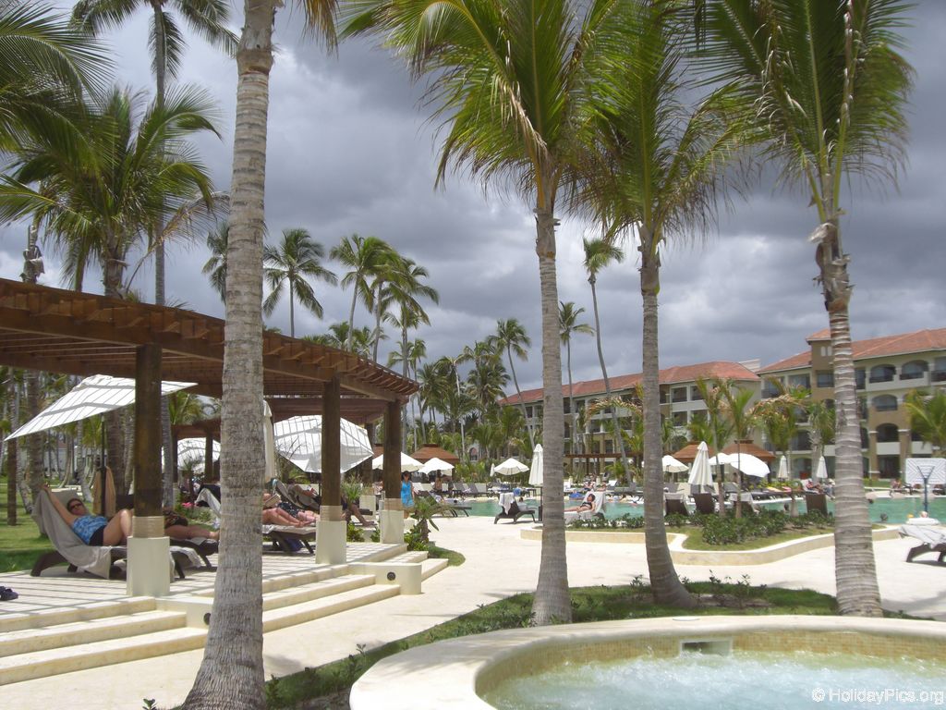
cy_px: 355
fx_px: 1038
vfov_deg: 37.7
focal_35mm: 38
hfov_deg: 49.0
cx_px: 473
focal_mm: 6.2
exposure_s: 1/200
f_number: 8
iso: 64
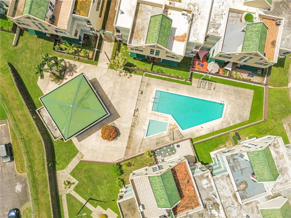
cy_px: 109
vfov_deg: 56.8
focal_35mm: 24
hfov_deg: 71.6
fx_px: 202
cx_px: 146
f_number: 1.7
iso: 150
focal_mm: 6.72
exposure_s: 1/5000
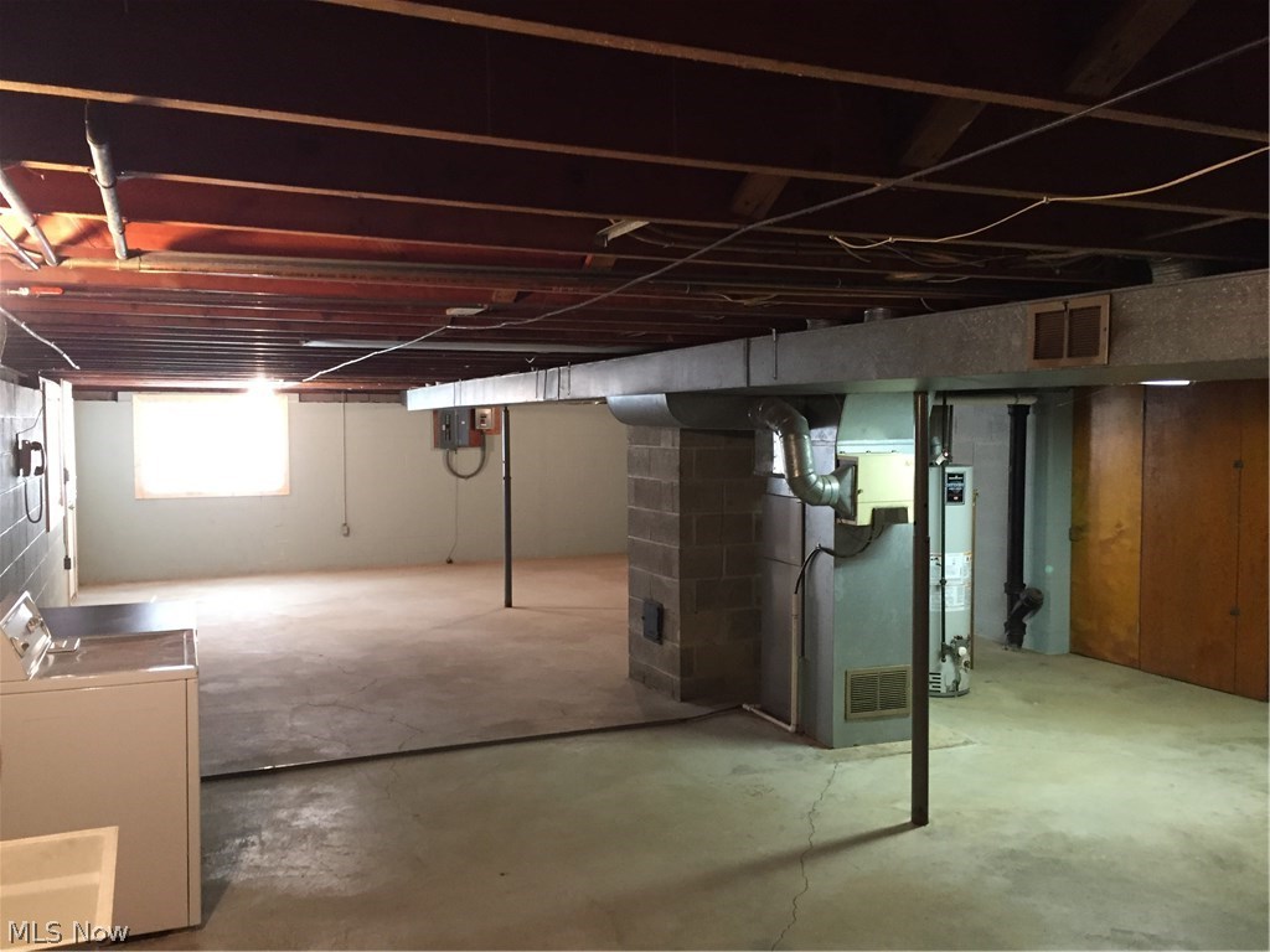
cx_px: 635
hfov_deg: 61.7
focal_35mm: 29
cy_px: 476
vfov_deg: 48.2
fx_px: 1064
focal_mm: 4.15
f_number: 2.2
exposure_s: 1/30
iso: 200
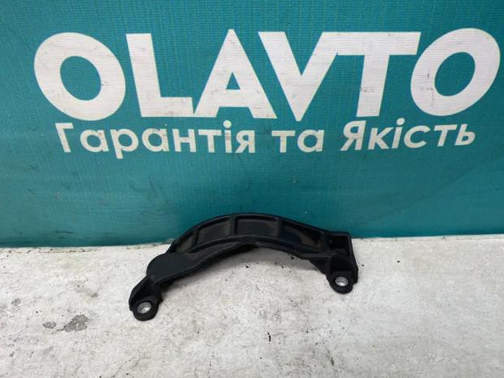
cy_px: 187
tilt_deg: -37.8
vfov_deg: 51.4
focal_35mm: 27
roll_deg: +1.3
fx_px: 393
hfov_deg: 65.3
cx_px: 259
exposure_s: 1/100
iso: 125
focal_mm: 4.25
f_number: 1.8
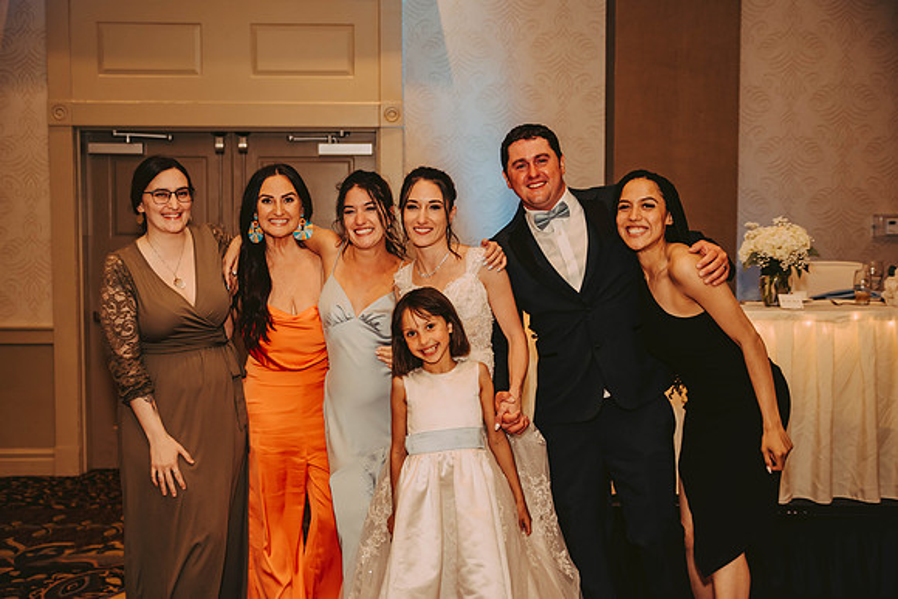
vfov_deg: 28.1
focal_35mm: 48
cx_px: 449
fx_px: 1198
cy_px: 300
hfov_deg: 41.1
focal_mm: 48
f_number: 2.8
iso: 500
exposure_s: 1/60
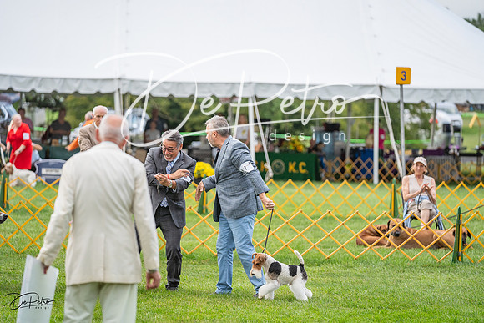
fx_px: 1963
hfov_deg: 14.1
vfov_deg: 9.4
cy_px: 162
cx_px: 242
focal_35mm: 146
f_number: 3.2
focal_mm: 146
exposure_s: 1/800
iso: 1000
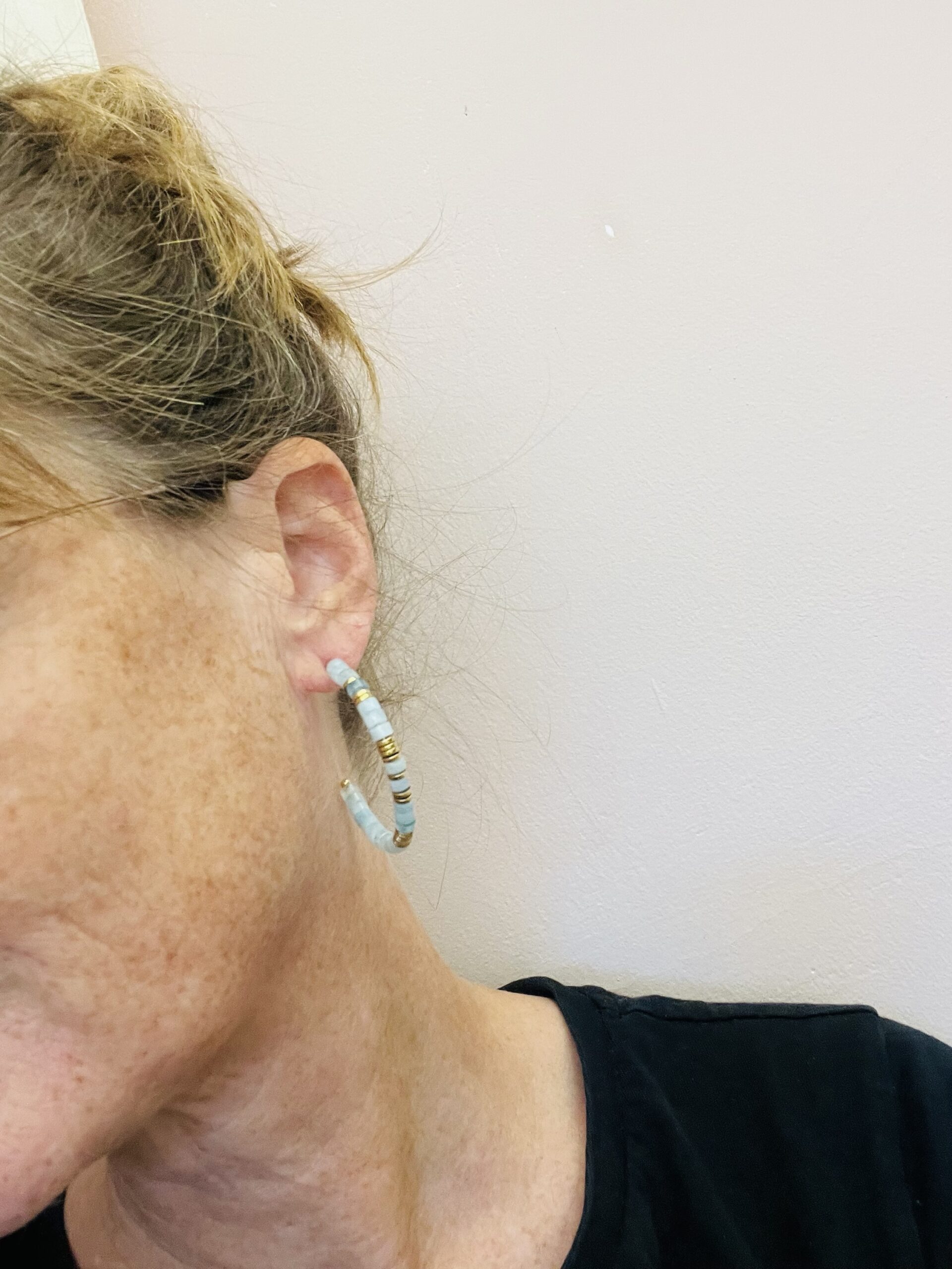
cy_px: 634
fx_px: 1100
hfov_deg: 46.8
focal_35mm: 30
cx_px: 476
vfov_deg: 60.0
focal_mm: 2.71
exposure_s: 1/50
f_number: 2.2
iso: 250
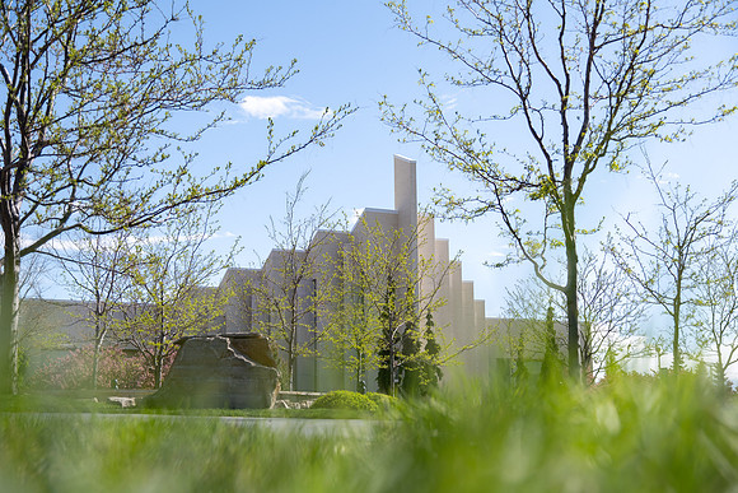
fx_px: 1000
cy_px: 246
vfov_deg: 27.7
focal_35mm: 49
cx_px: 369
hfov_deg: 40.5
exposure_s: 1/800
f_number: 4
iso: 100
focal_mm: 48
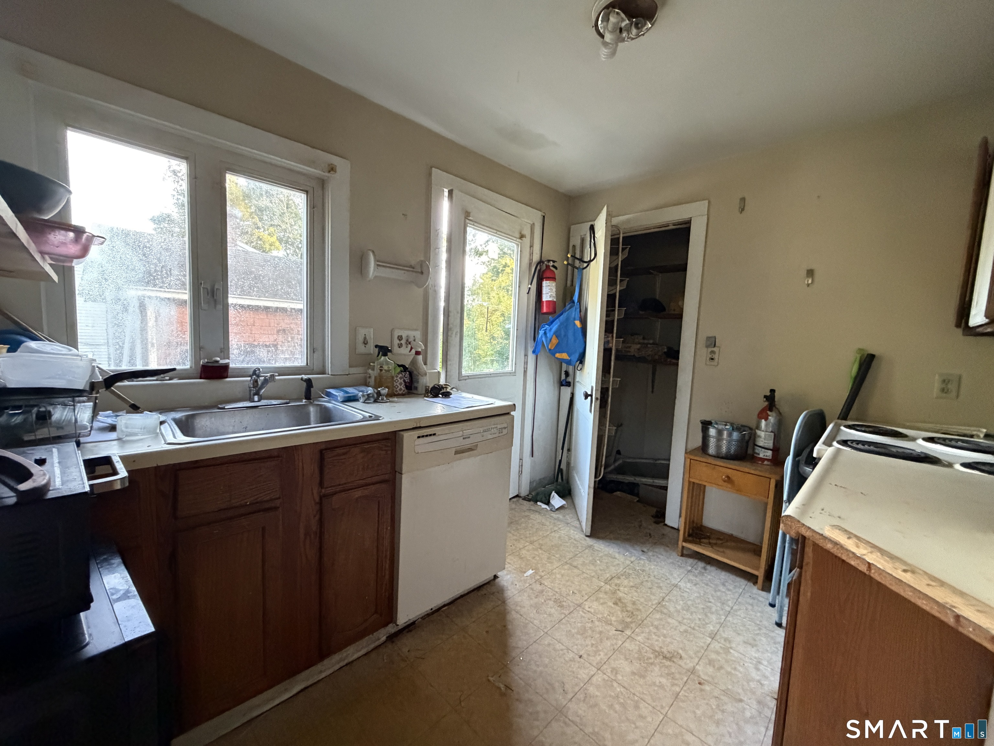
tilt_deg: -5.5
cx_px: 497
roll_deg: -1.7
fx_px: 402
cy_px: 373
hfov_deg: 102.1
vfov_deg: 85.7
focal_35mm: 14
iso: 800
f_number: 2.2
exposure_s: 1/60
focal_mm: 2.22
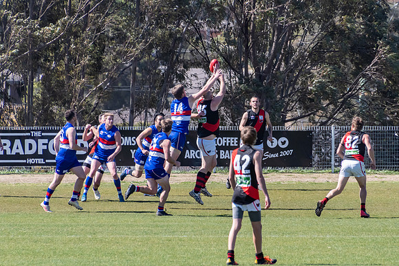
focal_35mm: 679
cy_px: 120
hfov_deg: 3.0
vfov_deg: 2.0
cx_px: 219
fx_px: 7527
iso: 800
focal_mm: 400
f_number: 8
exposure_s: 1/1600
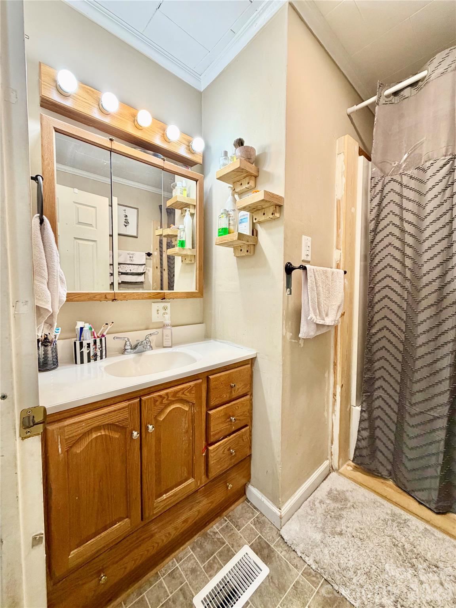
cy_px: 304
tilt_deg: -2.6
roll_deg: +0.7
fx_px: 246
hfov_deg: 85.7
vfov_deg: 102.1
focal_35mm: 14
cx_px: 228
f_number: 2.2
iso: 250
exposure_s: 1/120
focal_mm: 2.22
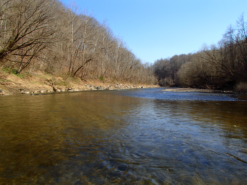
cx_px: 124
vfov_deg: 49.7
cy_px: 92
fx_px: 200
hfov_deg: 63.4
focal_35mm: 28
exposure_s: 1/500
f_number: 3.9
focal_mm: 5
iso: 100
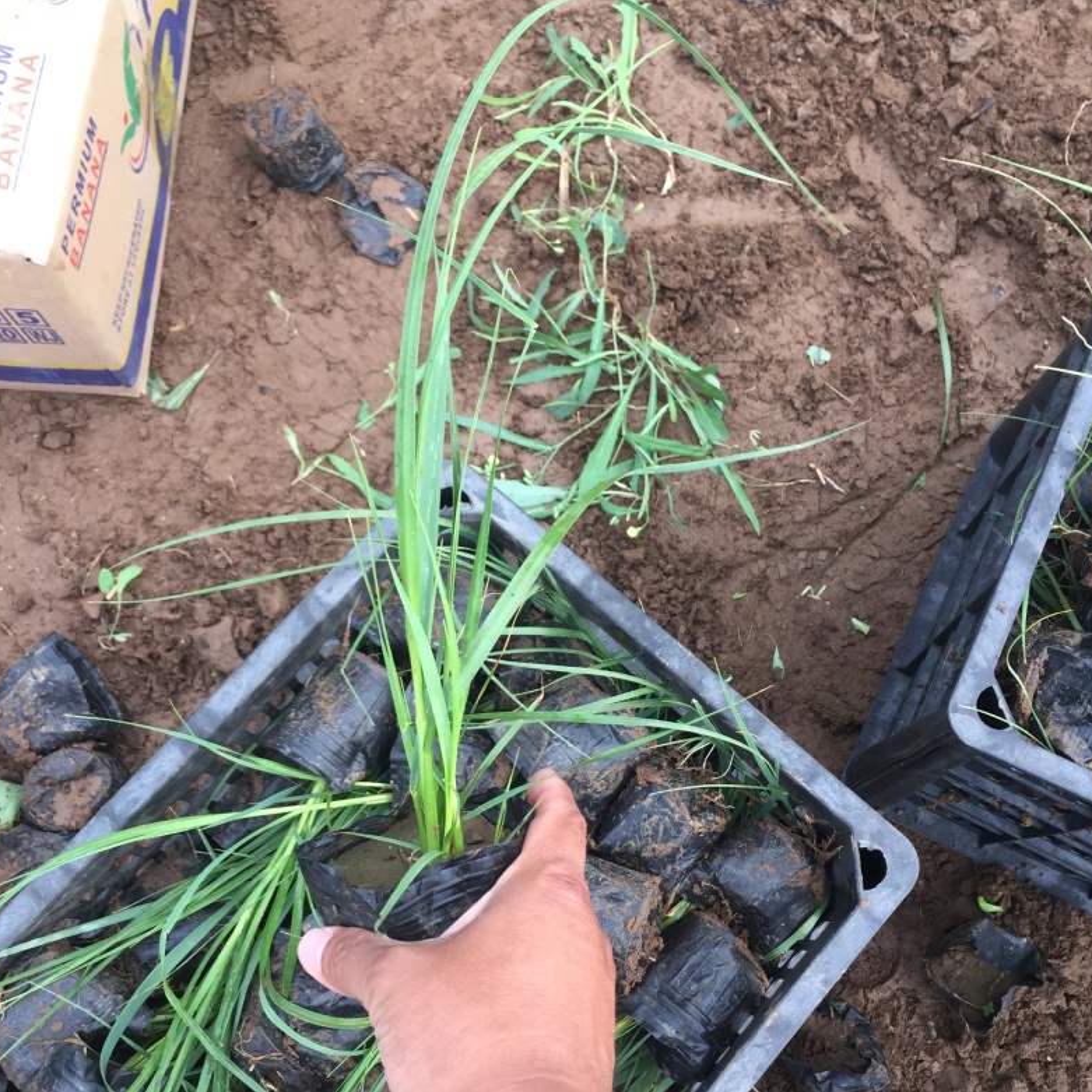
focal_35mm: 35
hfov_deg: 47.2
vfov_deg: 47.1
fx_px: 1249
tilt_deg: -77.2
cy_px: 631
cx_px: 545
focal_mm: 4.15
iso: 50
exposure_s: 1/100
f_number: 2.2
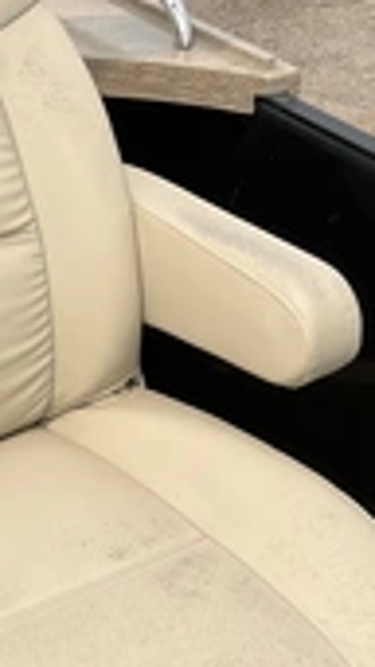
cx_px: -62
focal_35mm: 74
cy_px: 371
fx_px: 1310
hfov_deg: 15.7
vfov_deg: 28.6
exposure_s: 1/2141
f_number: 1.8
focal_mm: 3
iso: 25
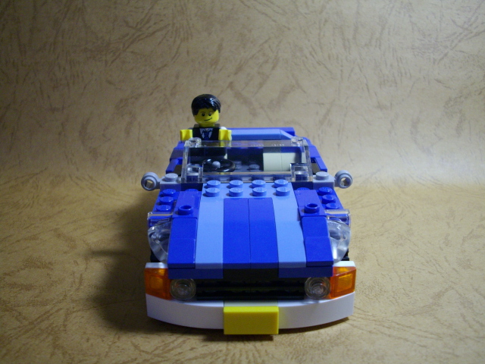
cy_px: 182
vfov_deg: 38.7
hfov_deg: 50.1
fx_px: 518
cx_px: 242
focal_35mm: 37
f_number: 2.8
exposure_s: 1/50
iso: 204
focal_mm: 6.2
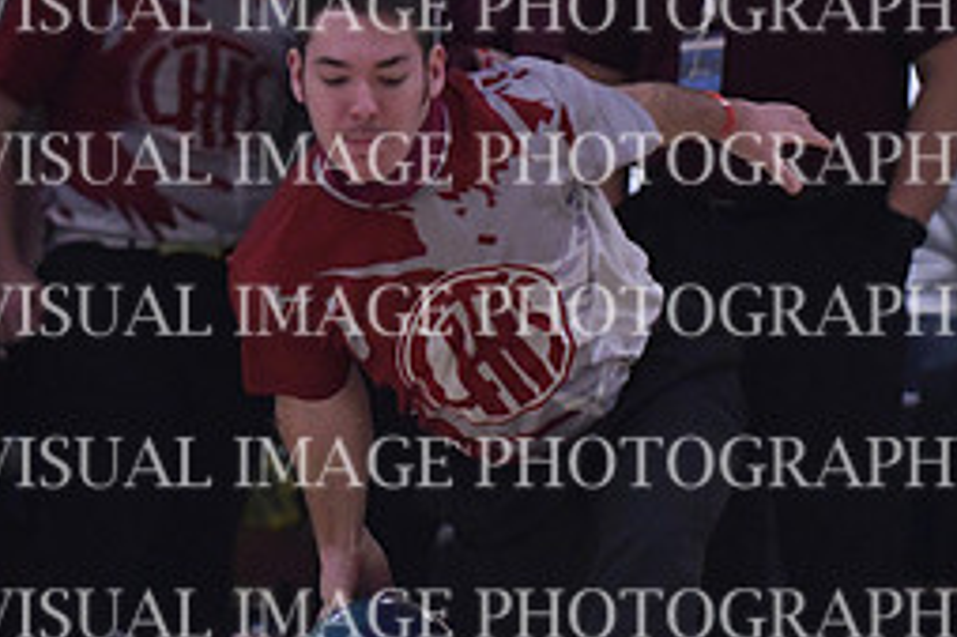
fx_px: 14558
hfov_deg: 3.8
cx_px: 456
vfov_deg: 2.5
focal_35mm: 548
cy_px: 386
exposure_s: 1/1000
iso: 5000
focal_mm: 160
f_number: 2.8
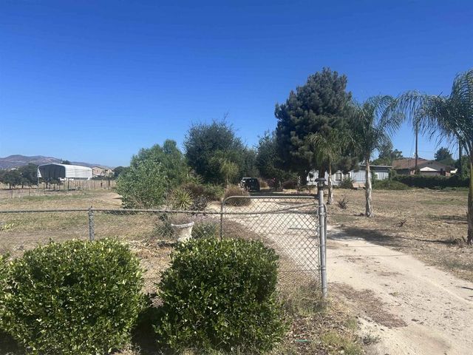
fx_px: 355
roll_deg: +0.9
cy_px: 178
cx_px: 236
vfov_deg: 53.1
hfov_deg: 67.3
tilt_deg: +0.4
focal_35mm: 26
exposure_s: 1/4630
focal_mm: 5.7
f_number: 1.5
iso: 50
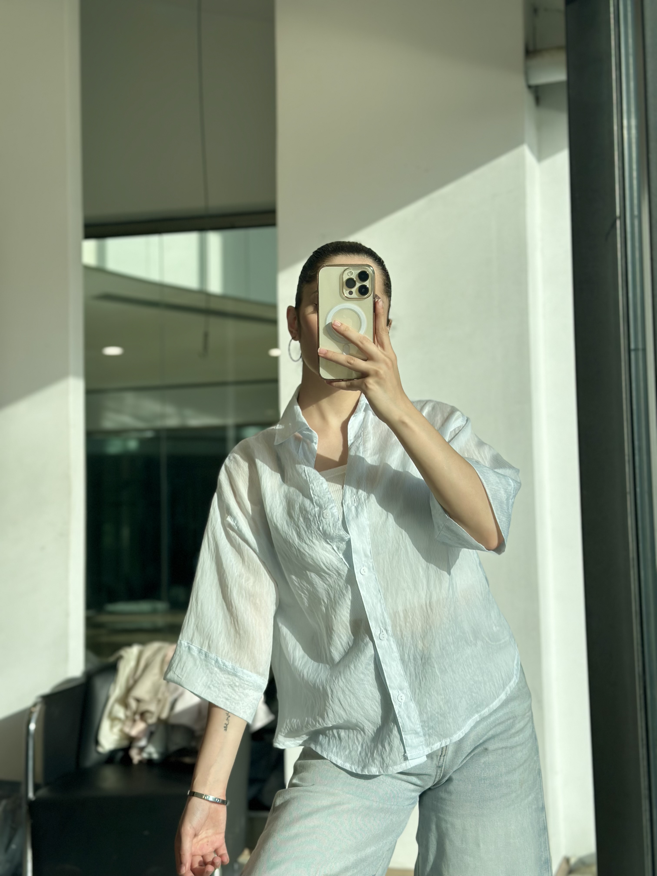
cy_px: 438
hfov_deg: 30.3
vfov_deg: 39.7
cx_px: 328
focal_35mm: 48
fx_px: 1215
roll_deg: +1.3
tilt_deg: -17.9
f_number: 1.78
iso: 80
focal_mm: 6.86
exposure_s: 1/1848
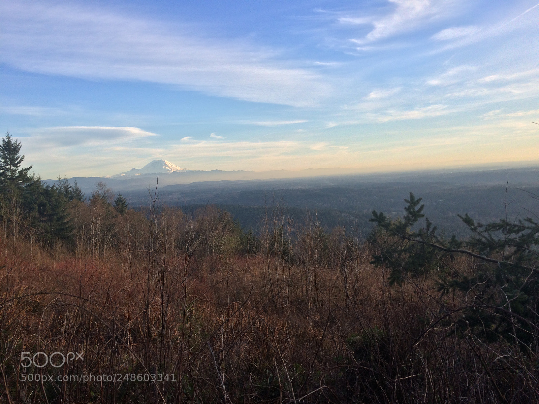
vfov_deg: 48.2
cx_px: 270
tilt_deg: -2.8
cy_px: 202
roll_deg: +5.4
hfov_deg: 61.7
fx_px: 452
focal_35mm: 29
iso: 32
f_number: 2.2
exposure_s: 1/855
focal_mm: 4.15
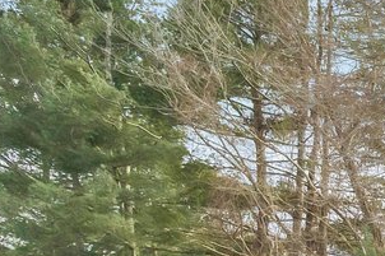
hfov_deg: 14.5
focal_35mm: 95
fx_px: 1015
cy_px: 525
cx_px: 912
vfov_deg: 12.5
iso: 250
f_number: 9
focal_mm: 14
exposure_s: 1/500
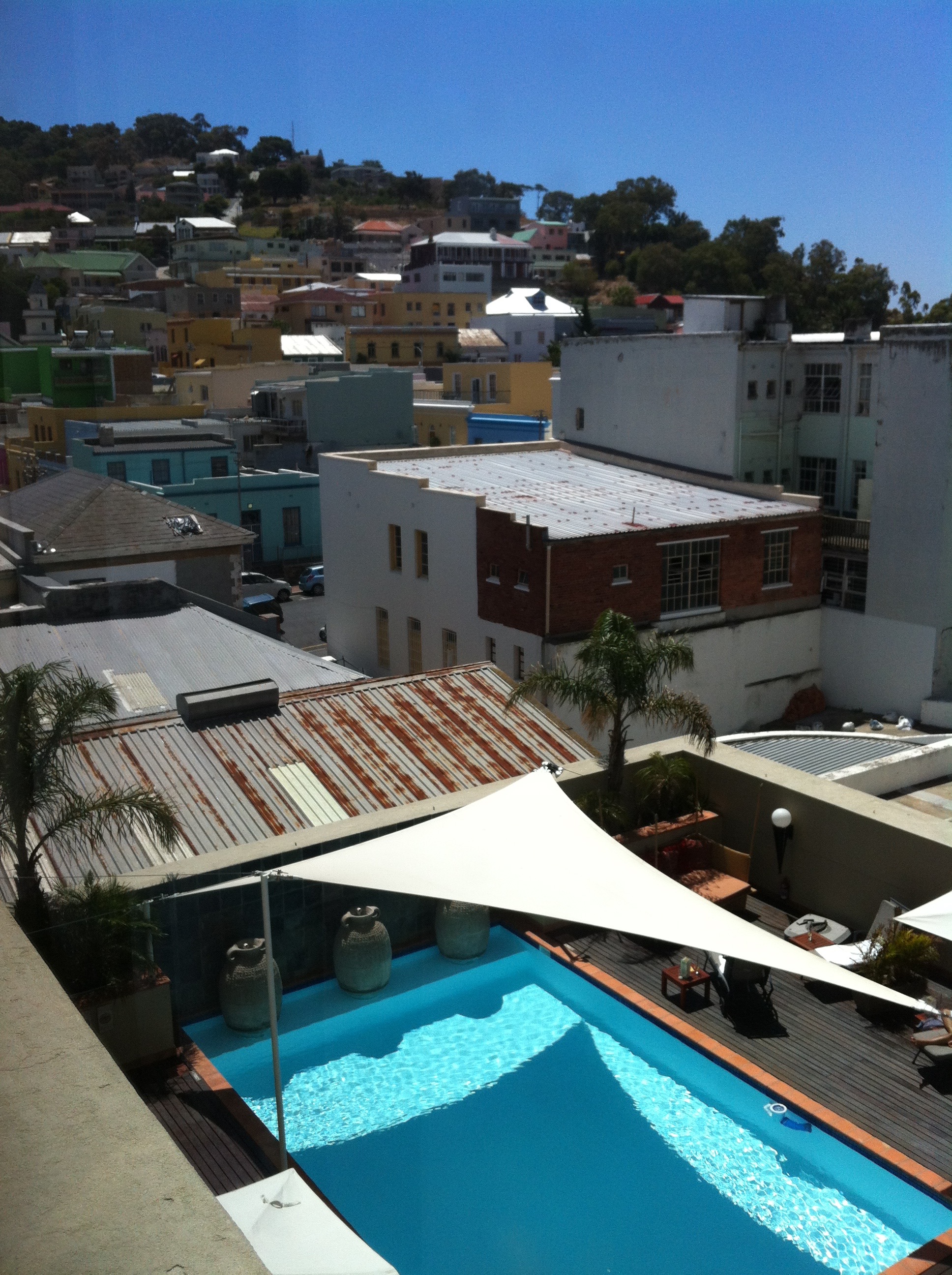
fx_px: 1287
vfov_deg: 52.7
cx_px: 476
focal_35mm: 35
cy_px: 638
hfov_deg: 40.6
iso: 80
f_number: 2.8
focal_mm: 3.85
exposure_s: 1/2155
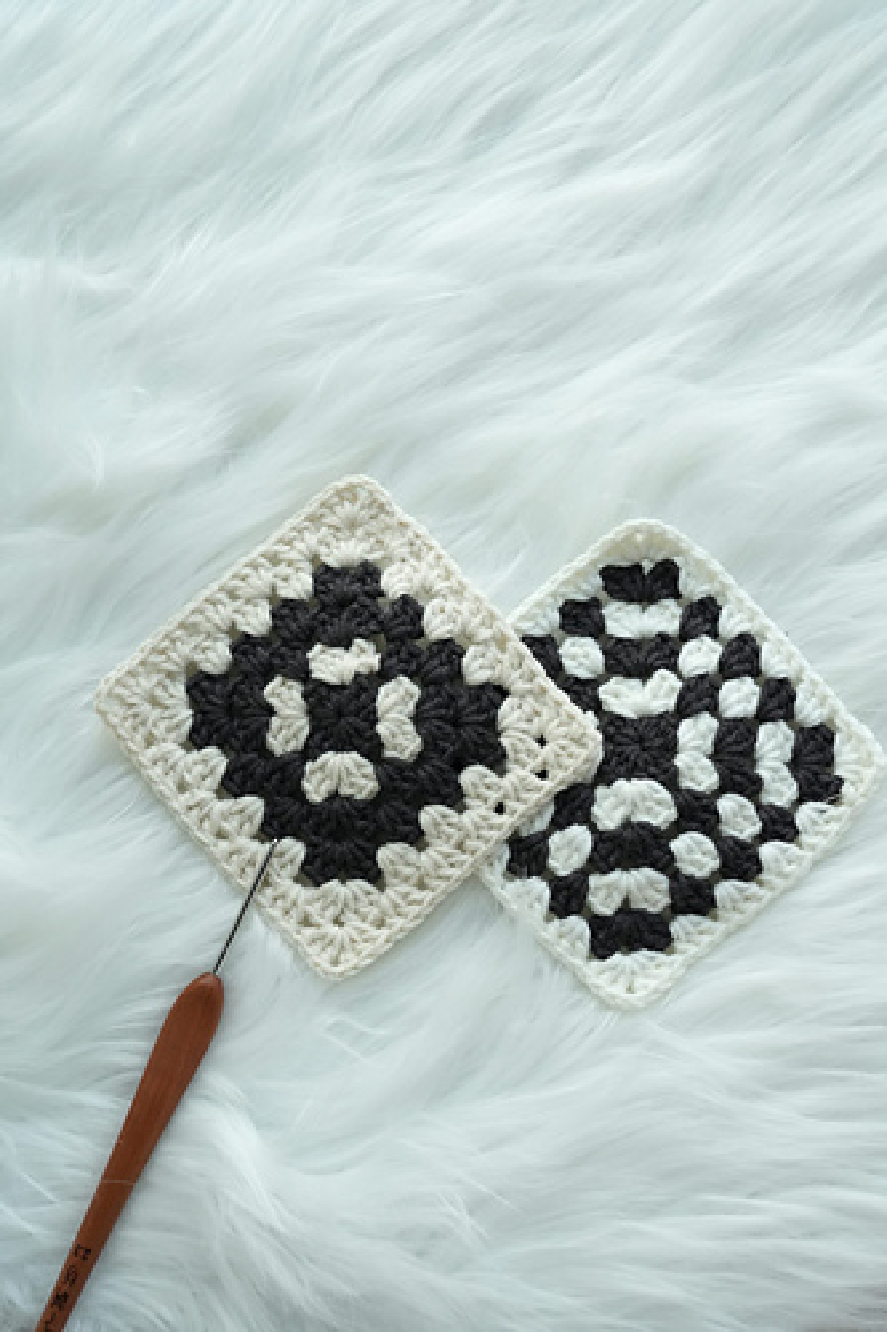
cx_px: 444
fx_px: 2589
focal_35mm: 70
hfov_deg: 19.4
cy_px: 666
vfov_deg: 28.9
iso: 3200
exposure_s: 1/640
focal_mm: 70
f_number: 8
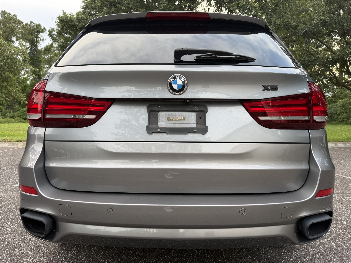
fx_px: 243
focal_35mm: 24
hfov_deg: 71.6
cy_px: 132
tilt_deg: -2.4
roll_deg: +0.4
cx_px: 176
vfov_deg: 56.8
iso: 64
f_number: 1.78
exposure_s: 1/155
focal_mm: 6.76
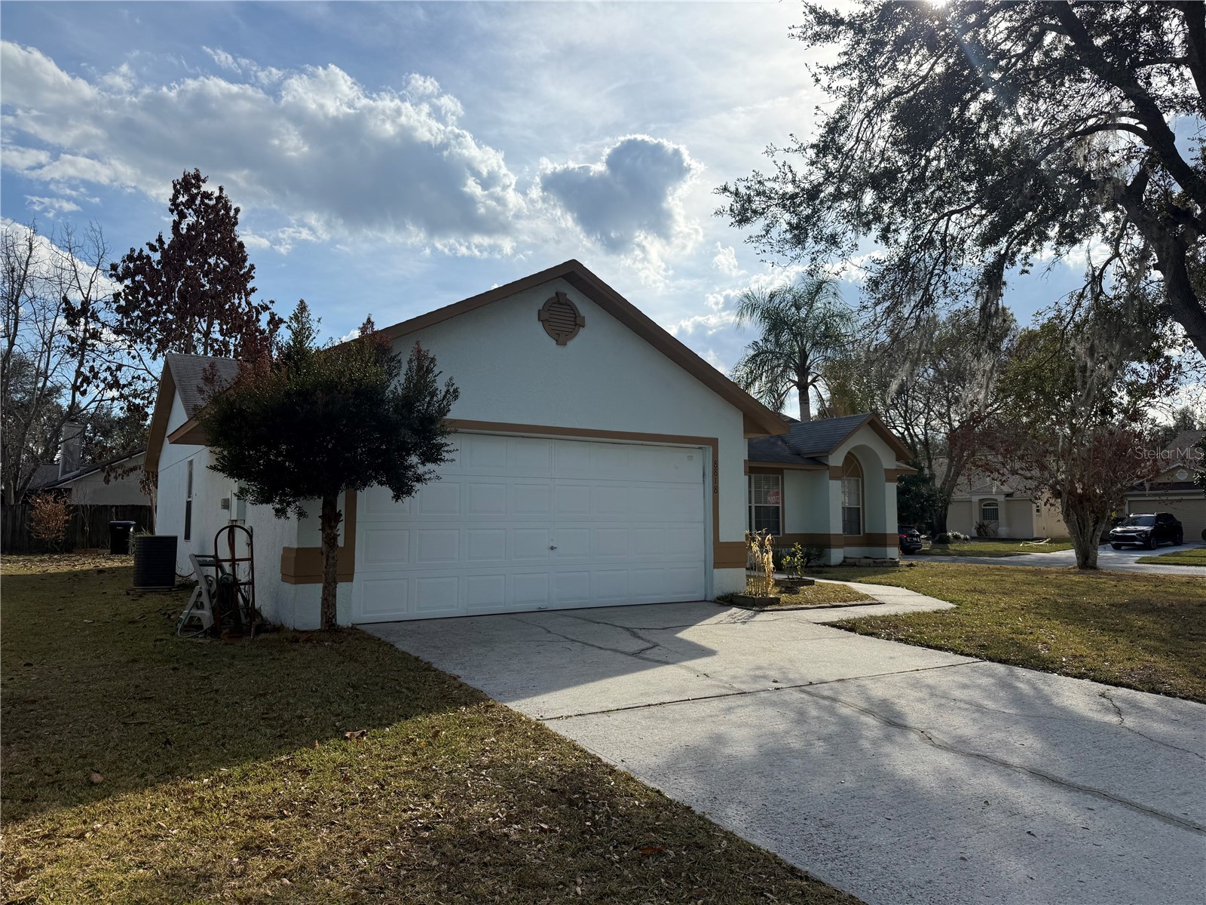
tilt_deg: +5.3
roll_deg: +0.3
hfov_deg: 71.6
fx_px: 836
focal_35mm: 24
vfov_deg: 56.8
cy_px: 452
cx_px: 603
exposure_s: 1/7353
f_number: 1.78
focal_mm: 6.76
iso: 100
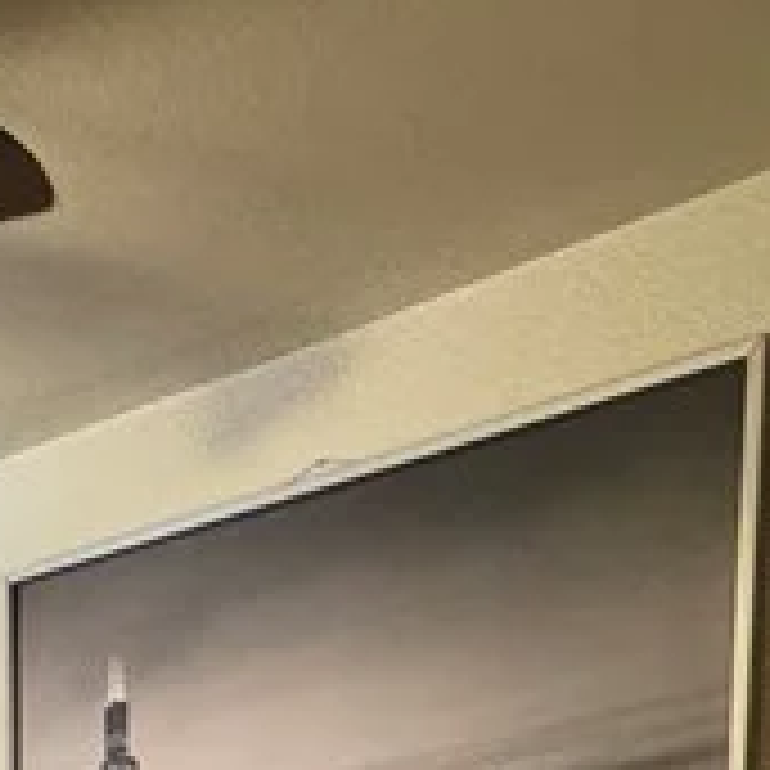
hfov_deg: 21.3
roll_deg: +0.1
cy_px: 1243
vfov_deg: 19.5
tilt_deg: -9.6
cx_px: -212
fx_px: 1862
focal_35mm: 74
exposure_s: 1/60
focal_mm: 2.22
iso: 500
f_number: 2.2
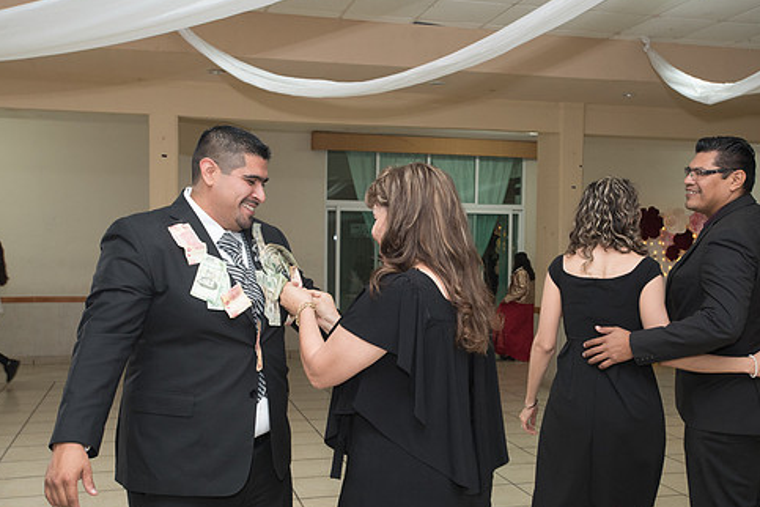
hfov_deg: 46.4
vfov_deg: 31.9
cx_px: 386
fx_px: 887
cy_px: 281
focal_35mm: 42
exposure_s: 1/100
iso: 1600
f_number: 4
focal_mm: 35
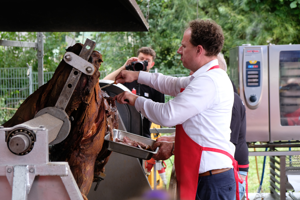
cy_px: 100
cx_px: 150
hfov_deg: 24.5
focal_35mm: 83
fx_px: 692
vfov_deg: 16.5
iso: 400
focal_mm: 55
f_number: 4
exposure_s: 1/140
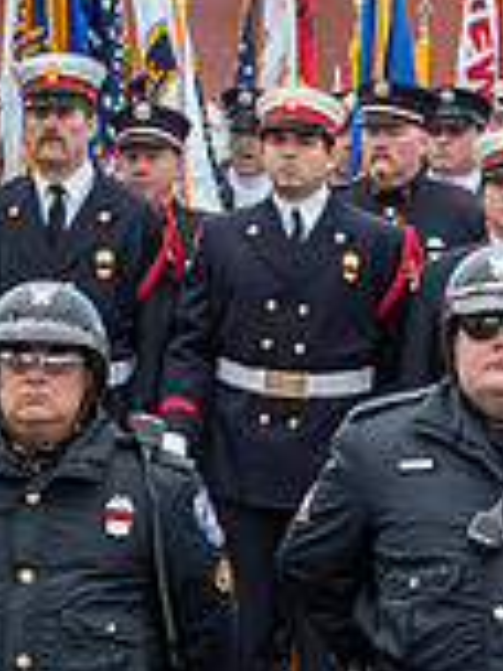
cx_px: 789
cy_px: 696
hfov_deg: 4.7
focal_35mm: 314
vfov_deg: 6.3
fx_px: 6084
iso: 1250
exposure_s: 1/250
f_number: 7.1
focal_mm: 55
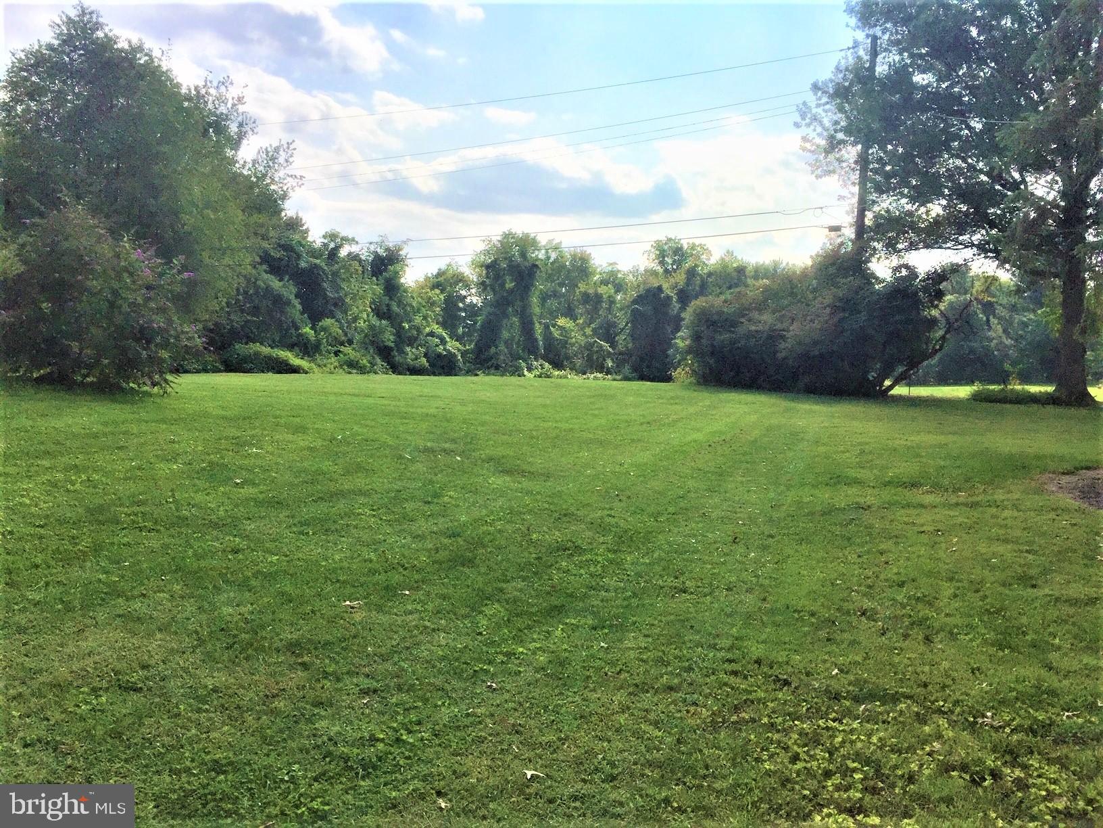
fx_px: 924
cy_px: 414
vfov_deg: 48.2
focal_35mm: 29
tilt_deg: -4.3
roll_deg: -1.8
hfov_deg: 61.7
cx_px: 552
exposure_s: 1/4405
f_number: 2.2
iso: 32
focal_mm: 4.15
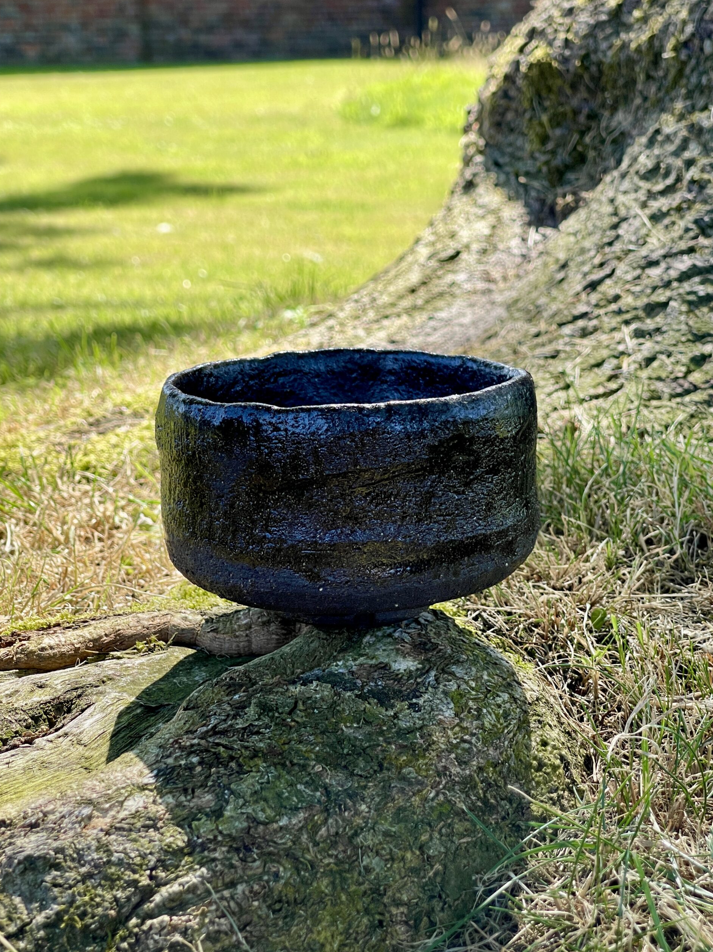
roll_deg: +1.4
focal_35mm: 65
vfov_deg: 29.8
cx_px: 357
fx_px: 1786
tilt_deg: -12.8
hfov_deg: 22.6
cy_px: 475
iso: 20
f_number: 2.2
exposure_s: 1/283
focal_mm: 7.5
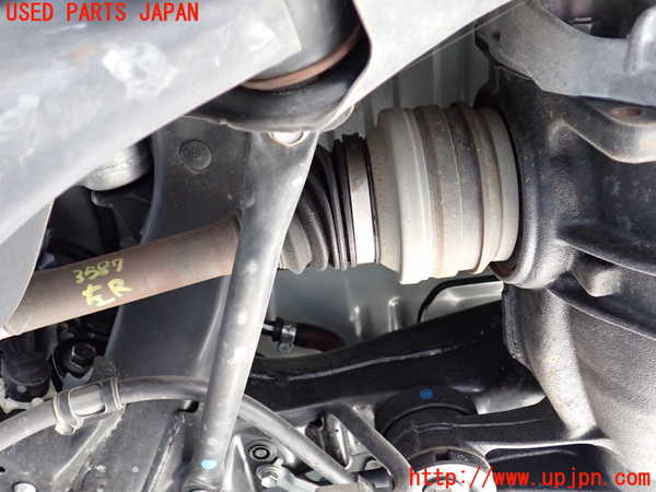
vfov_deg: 46.8
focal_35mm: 30
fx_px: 569
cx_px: 328
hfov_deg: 60.0
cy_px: 246
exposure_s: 1/30
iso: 400
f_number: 2.3
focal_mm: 5.4
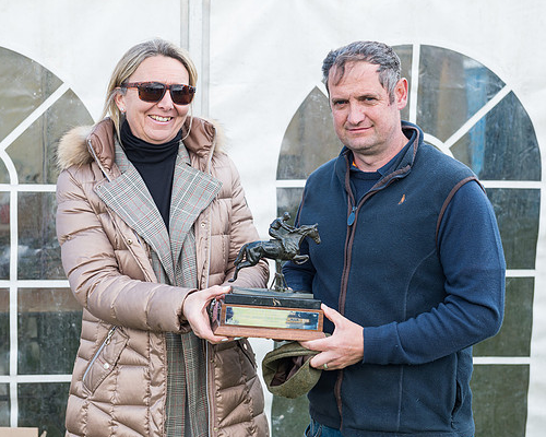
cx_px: 262
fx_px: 1067
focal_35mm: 66
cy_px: 198
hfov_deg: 28.7
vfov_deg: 23.1
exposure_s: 1/200
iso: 200
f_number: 4.5
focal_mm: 52
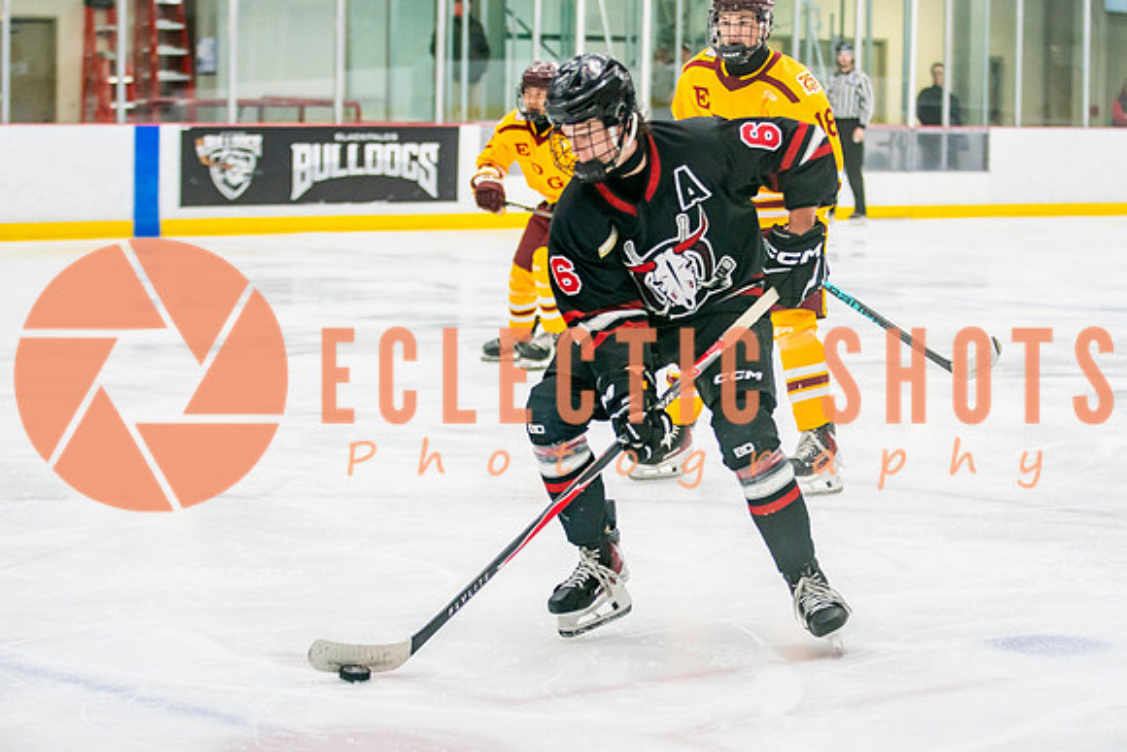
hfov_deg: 18.9
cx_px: 655
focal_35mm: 108
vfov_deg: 12.7
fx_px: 3383
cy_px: 319
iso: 1600
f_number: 2.8
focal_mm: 80
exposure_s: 1/640
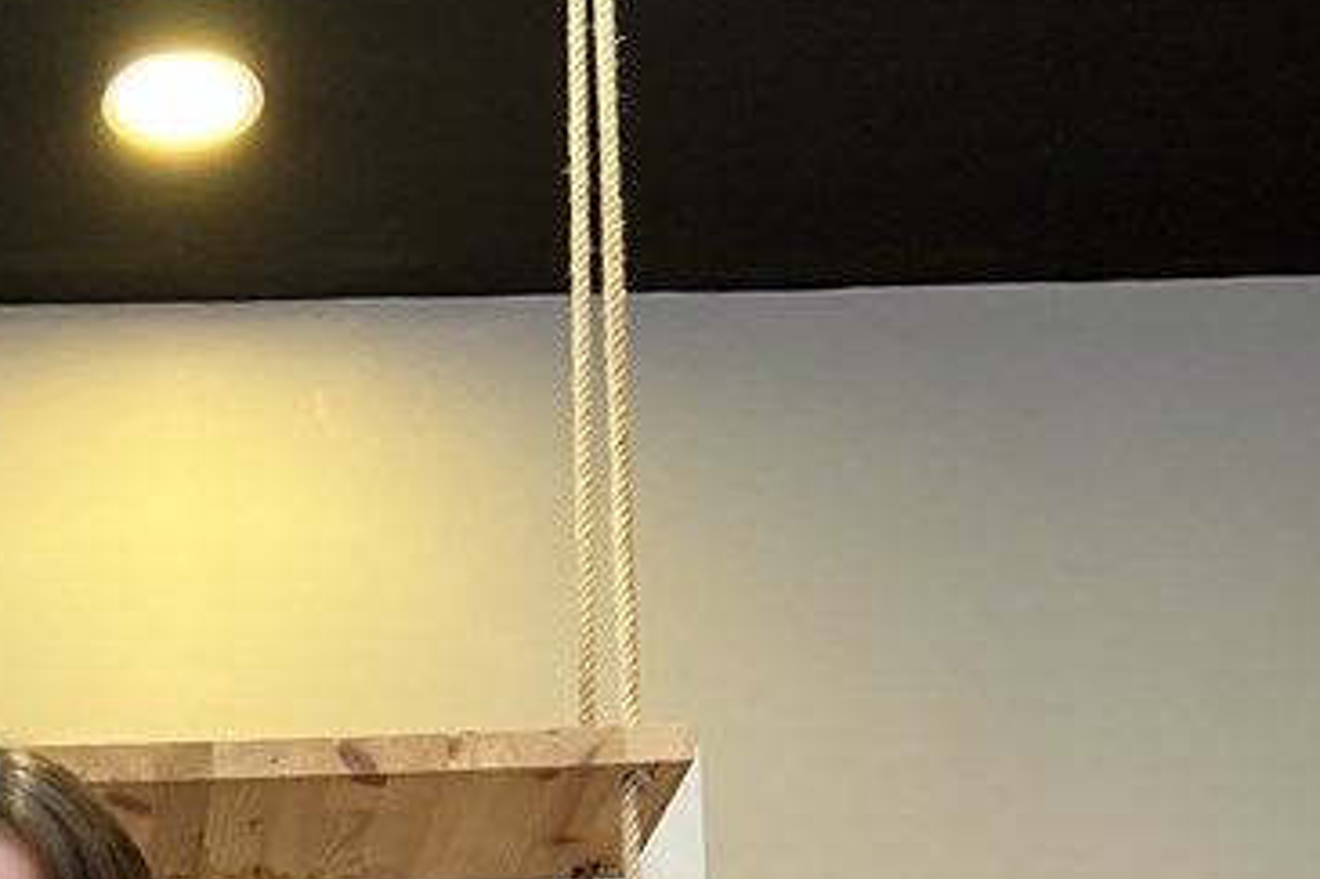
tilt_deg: +7.0
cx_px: -25
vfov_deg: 13.6
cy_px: 1720
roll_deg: +1.1
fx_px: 3188
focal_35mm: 87
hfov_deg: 22.4
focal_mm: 5.7
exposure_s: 1/100
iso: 125
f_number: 1.5
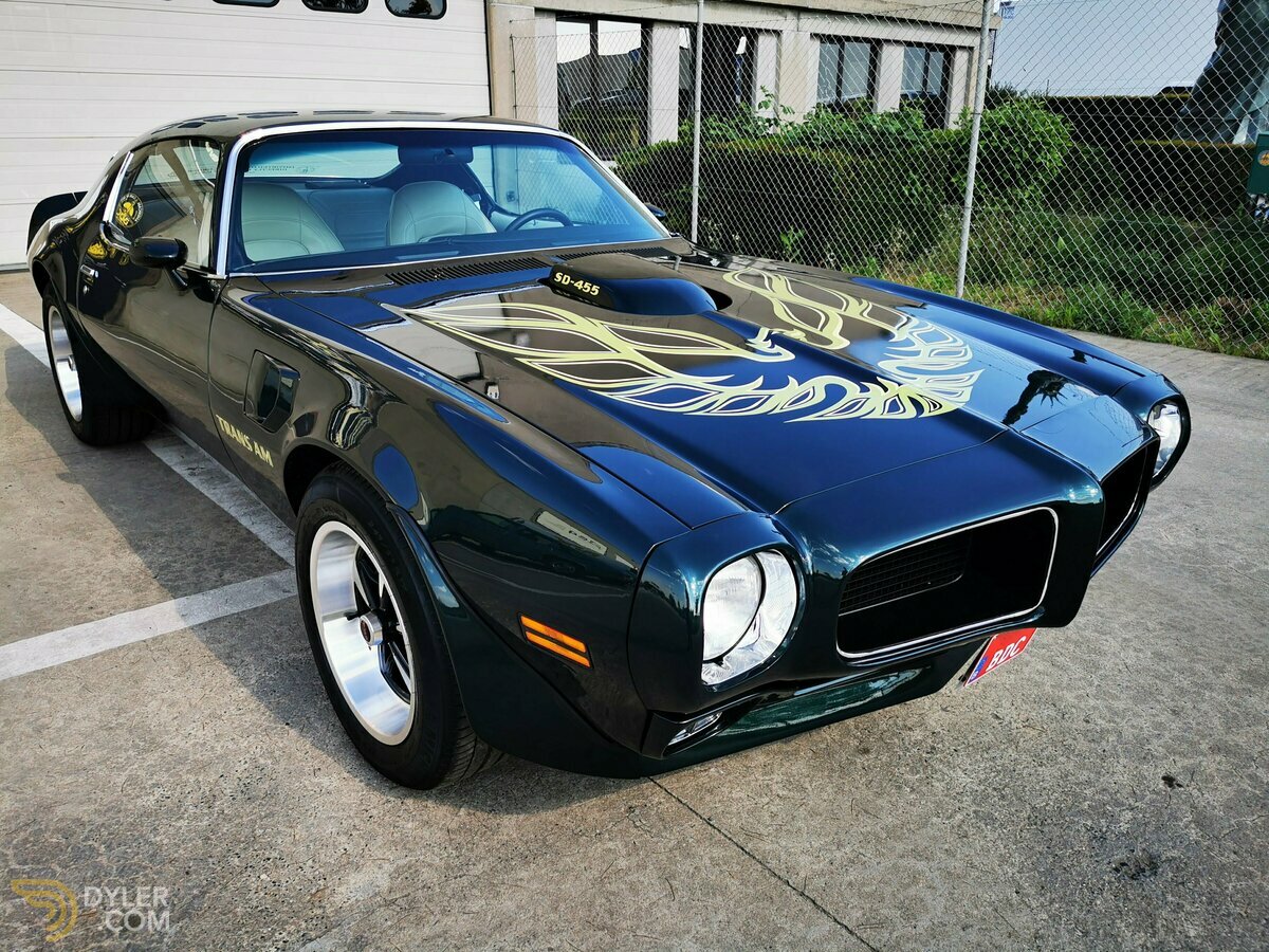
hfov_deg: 65.3
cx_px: 634
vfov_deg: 51.4
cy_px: 476
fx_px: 990
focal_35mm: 27
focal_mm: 5.56
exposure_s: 1/1642
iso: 50
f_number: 1.6
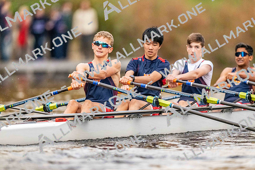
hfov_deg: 3.4
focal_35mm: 600
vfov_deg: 2.3
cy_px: 85
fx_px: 4251
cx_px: 128
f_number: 4
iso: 8000
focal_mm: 600
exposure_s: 1/2500
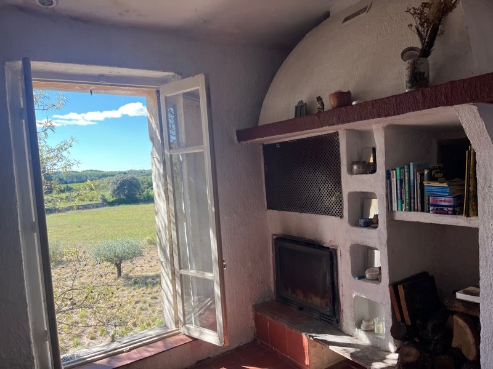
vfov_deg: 53.1
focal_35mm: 26
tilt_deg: -3.0
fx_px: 370
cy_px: 184
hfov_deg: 67.3
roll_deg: +3.6
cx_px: 246
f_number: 1.6
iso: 50
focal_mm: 5.1
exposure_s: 1/515
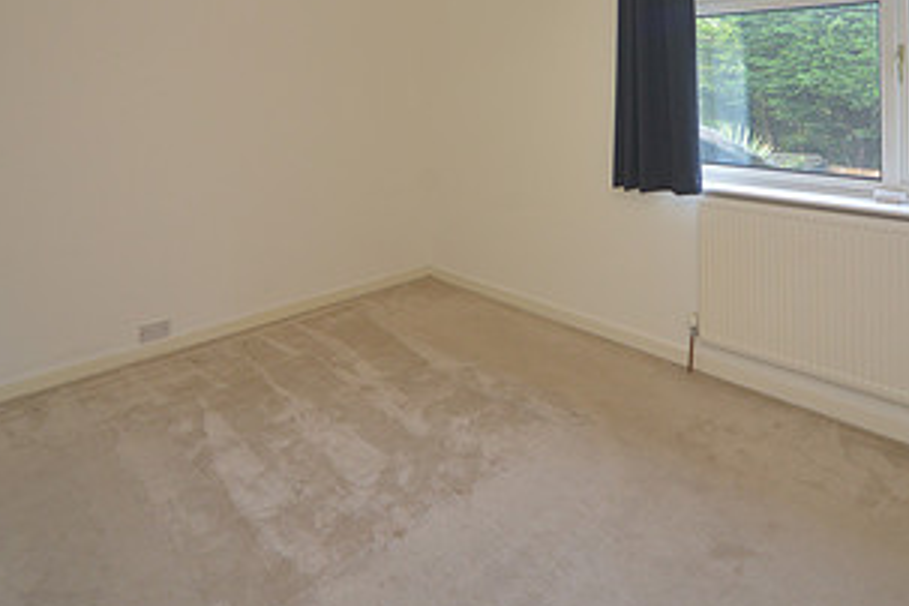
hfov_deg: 75.8
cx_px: 510
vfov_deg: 49.9
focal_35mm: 23
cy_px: 76
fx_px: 581
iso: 1000
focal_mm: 12
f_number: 5.6
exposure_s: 1/80
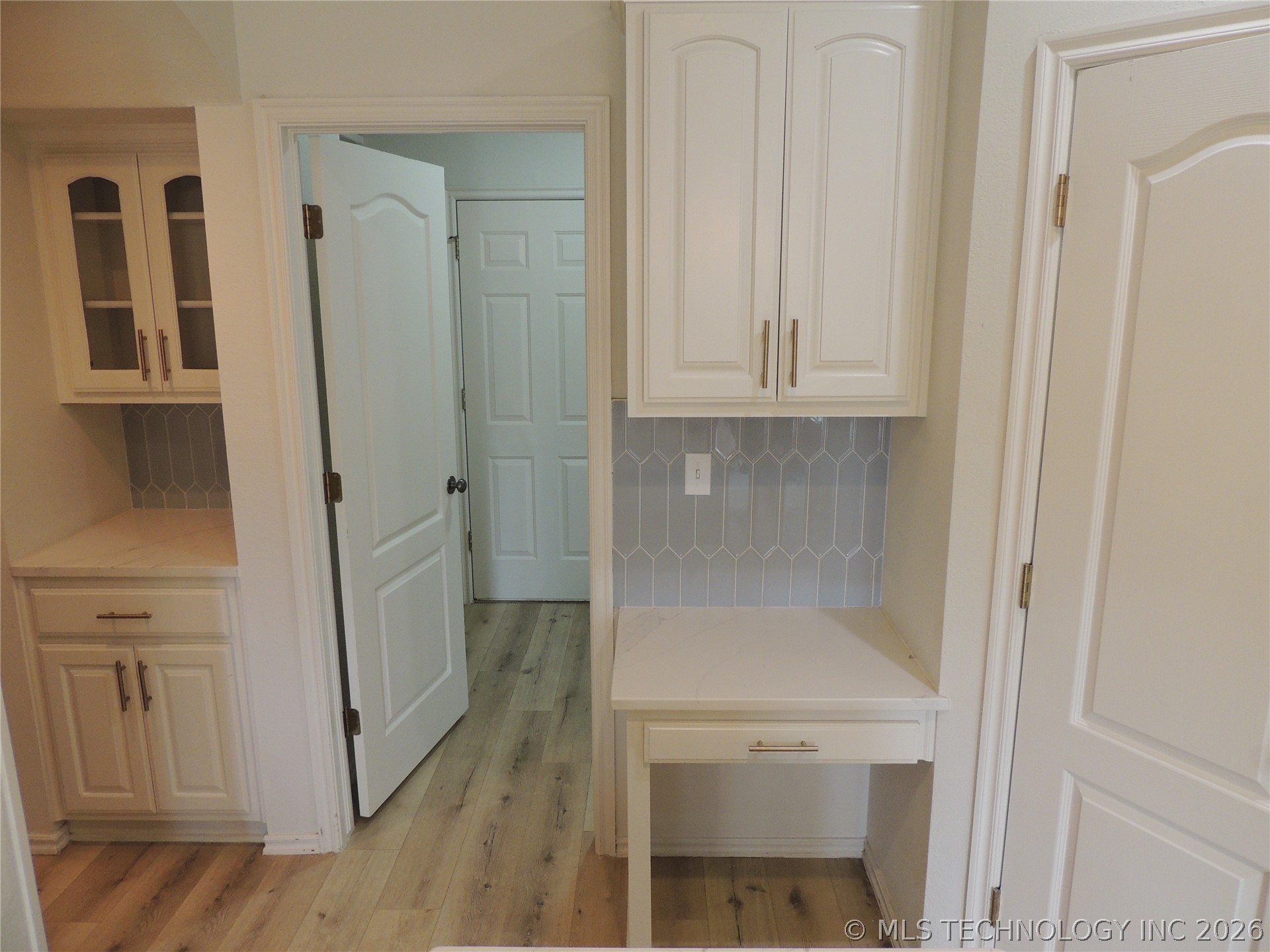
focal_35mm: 24
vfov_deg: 56.8
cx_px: 635
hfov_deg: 71.6
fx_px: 881
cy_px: 476
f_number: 3
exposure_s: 1/30
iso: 280
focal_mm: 4.3
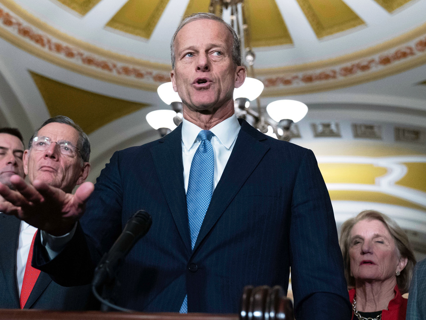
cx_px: 198
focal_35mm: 47
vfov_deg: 30.9
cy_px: 161
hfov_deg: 40.4
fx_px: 578
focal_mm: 43
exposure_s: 1/320
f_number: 3.5
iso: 4000
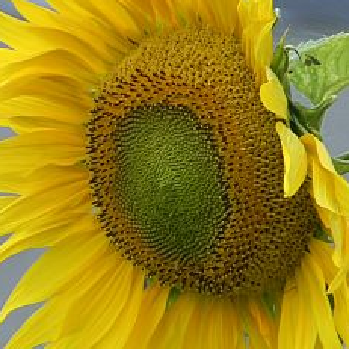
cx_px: 158
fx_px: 10494
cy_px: 221
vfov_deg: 1.9
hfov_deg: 1.9
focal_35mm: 920
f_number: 6.3
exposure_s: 1/449
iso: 160
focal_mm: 85.6
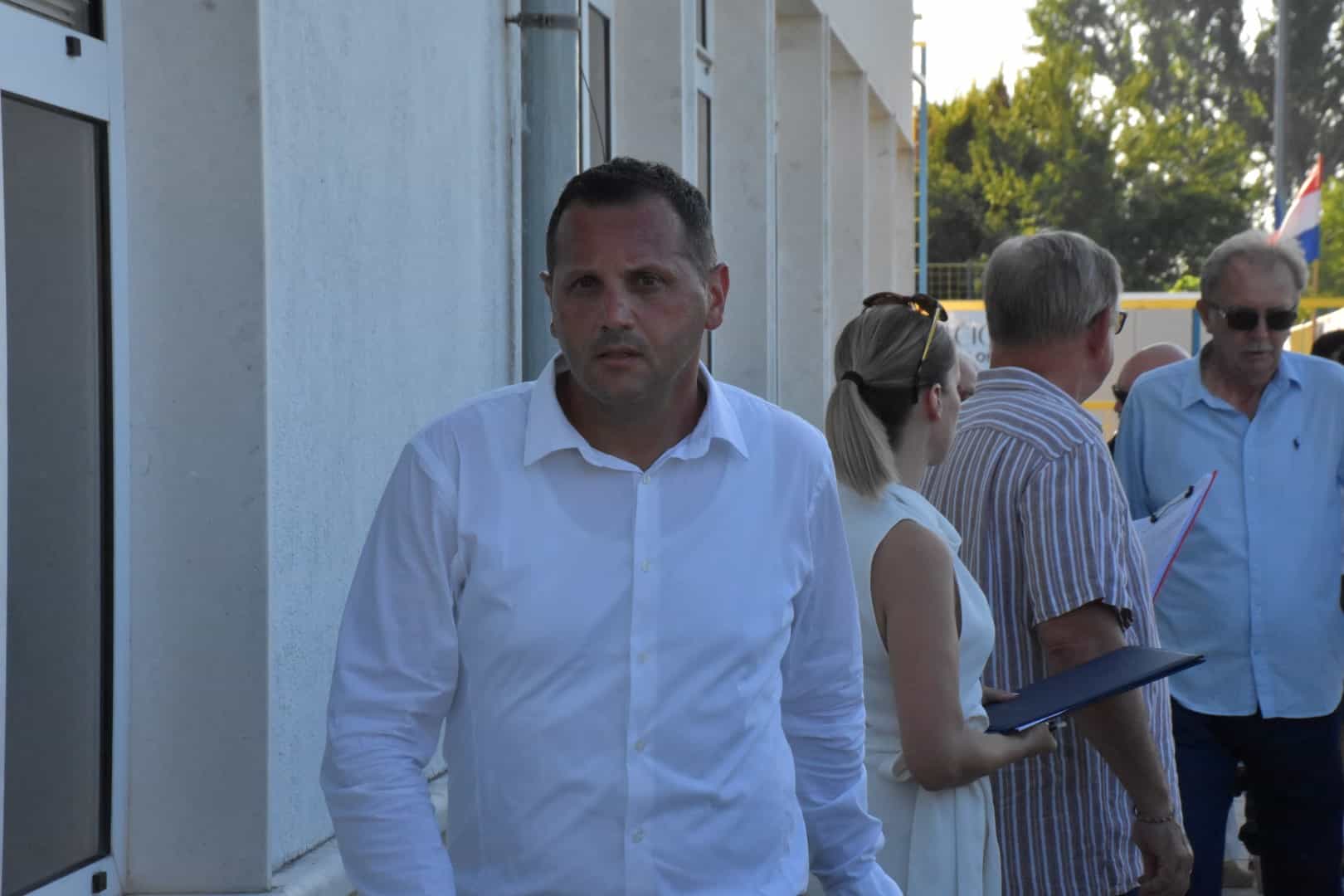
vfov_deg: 13.0
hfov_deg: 19.5
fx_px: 3920
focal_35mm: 105
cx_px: 672
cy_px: 448
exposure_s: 1/1000
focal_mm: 70
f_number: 16
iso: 3200
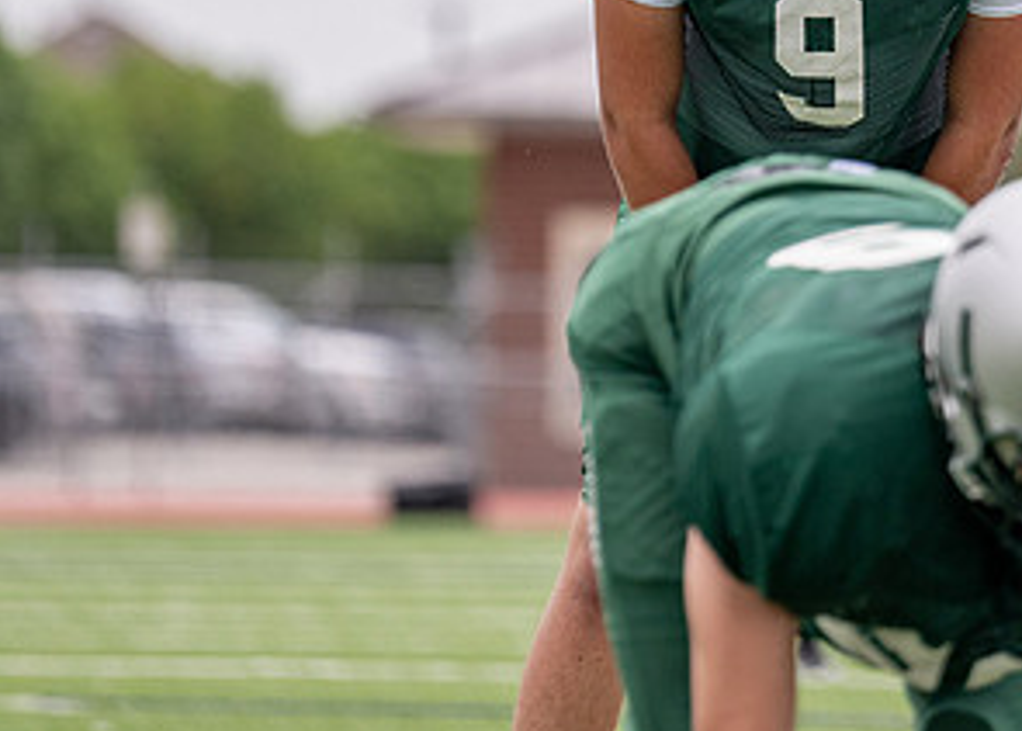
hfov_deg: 4.0
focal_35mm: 508
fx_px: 14752
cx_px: 856
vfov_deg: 2.8
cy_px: -129
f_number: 2.8
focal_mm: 180
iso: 320
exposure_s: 1/2500
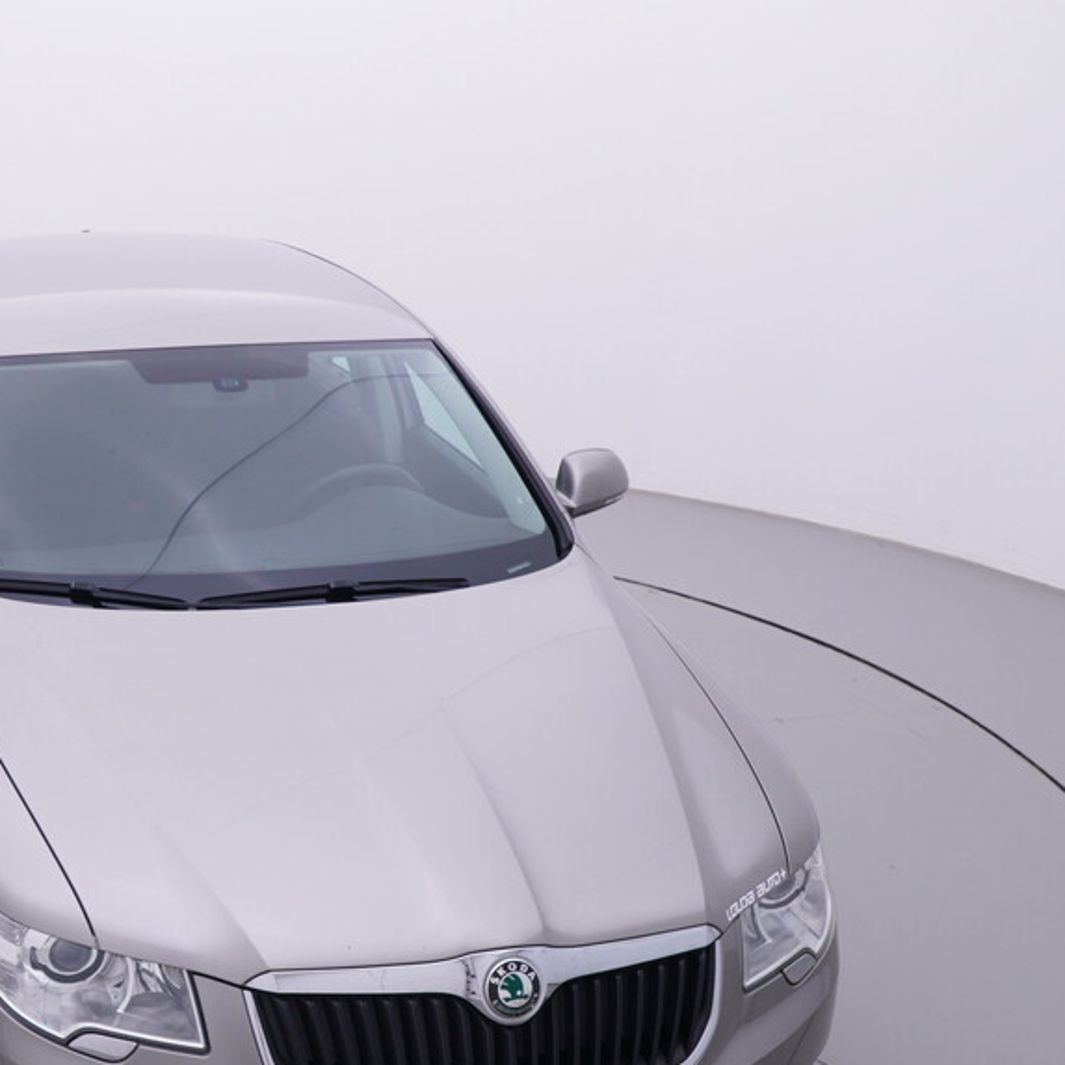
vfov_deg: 35.2
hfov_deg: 33.2
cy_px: 610
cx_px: 78
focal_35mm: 48
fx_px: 1673
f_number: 5
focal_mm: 15
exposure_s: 1/80
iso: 200
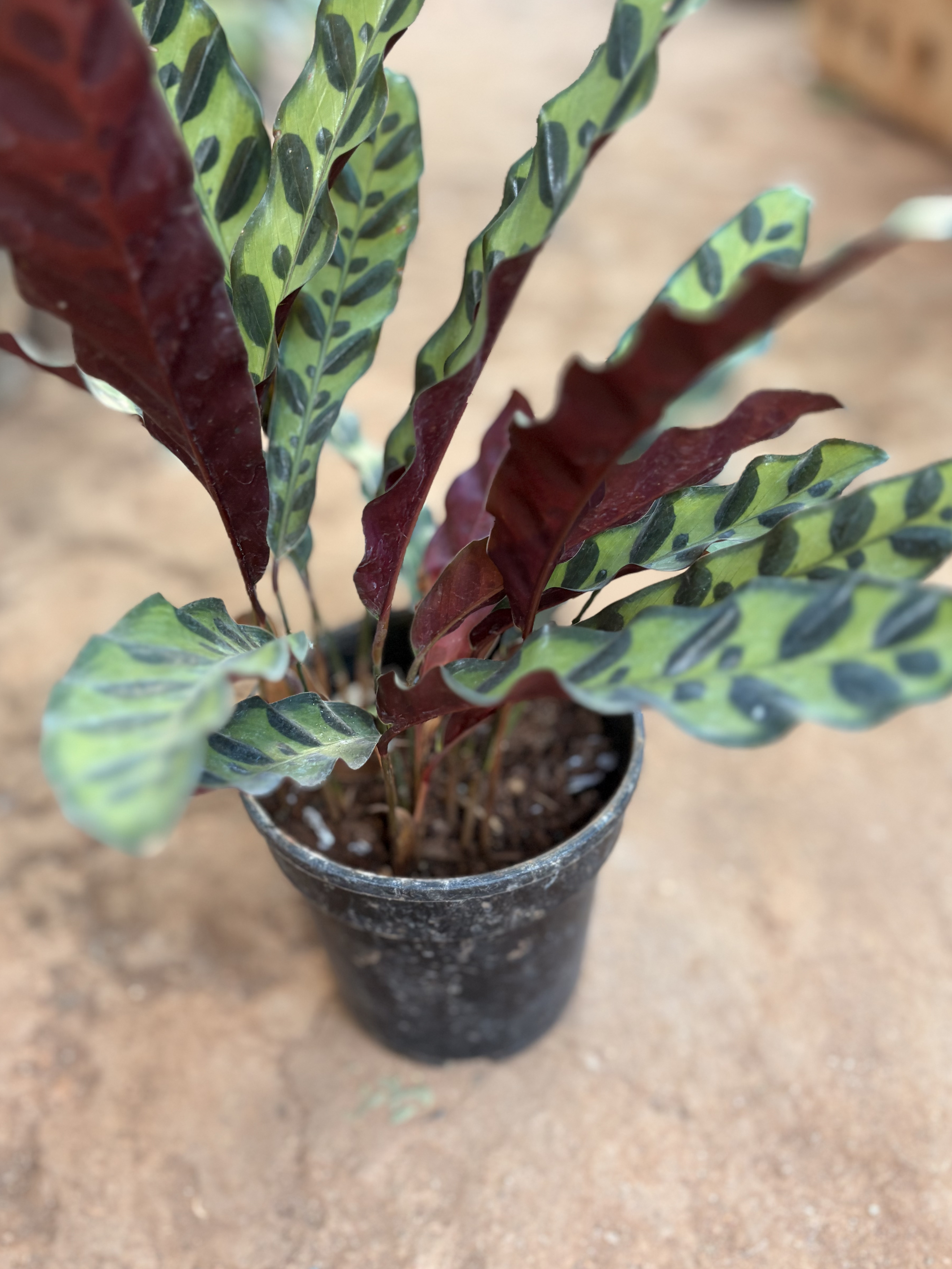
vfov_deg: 58.3
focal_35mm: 31
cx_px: 410
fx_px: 1137
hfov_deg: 45.3
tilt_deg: -32.7
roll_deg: +4.3
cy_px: 582
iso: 125
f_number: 1.6
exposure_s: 1/60
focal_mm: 5.96
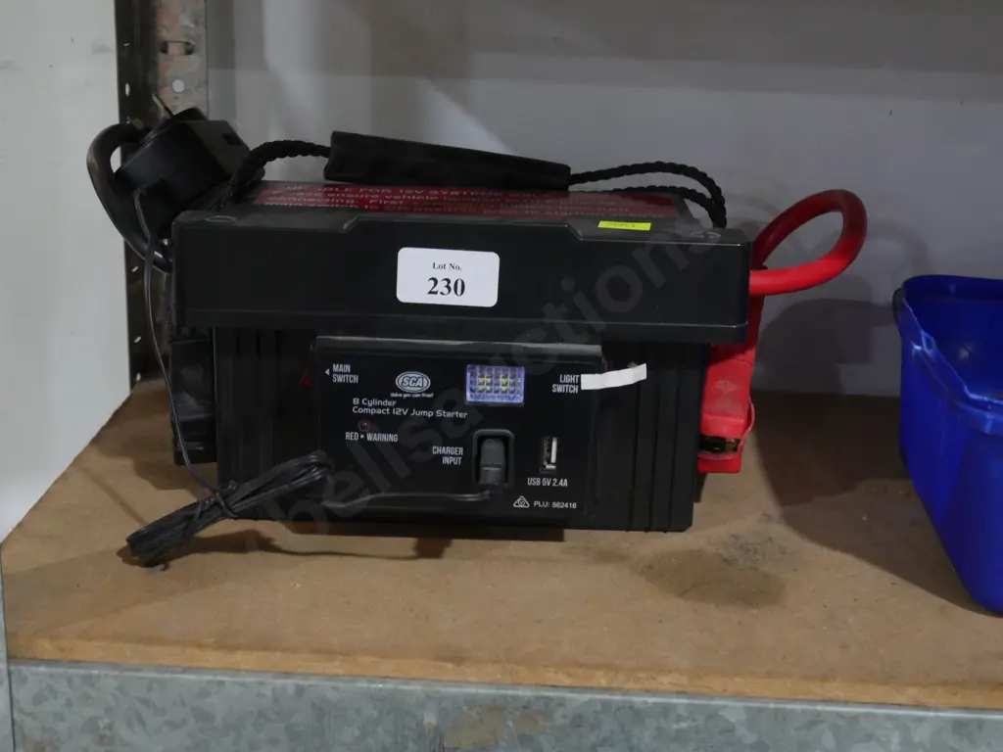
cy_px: 376
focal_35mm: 52
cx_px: 502
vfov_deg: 28.0
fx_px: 1507
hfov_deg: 36.8
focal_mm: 26
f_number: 5.3
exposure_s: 1/60
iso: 2000
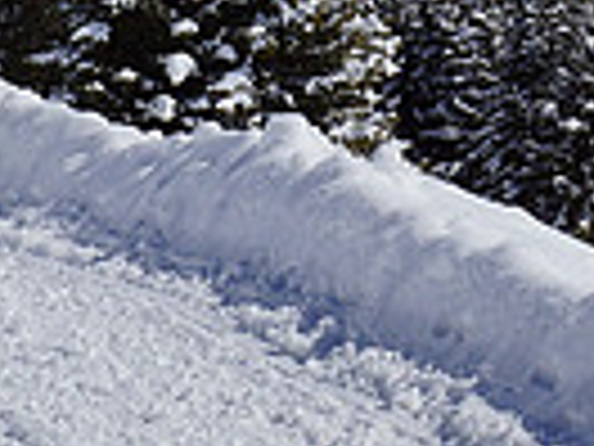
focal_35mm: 254
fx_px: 4359
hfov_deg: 7.8
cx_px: -4
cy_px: -421
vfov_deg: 5.7
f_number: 9
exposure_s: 1/1000
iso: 100
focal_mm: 40
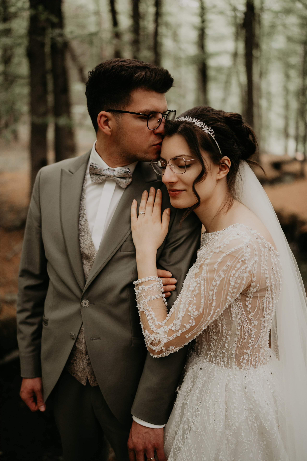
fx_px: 448
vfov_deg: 54.4
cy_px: 230
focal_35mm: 35
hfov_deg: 37.9
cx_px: 154
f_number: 1.4
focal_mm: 35
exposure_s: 1/320
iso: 640
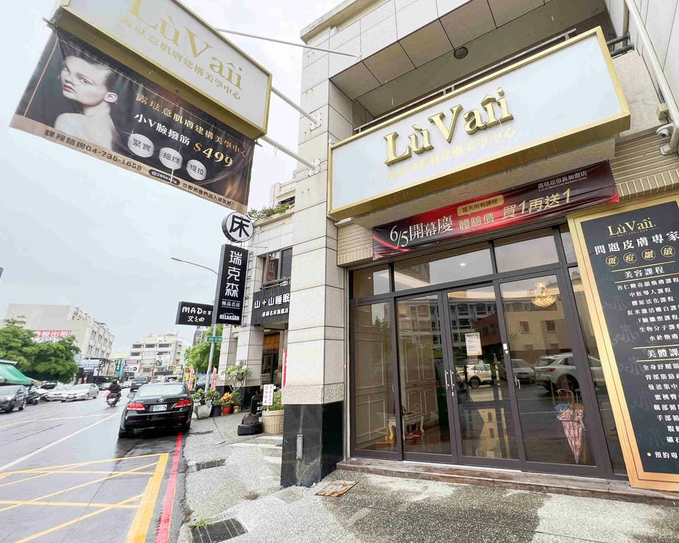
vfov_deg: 80.1
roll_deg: +3.9
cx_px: 404
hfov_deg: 92.1
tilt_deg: +21.4
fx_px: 321
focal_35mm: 16
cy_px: 244
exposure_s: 1/392
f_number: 1.8
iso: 32
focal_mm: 1.57
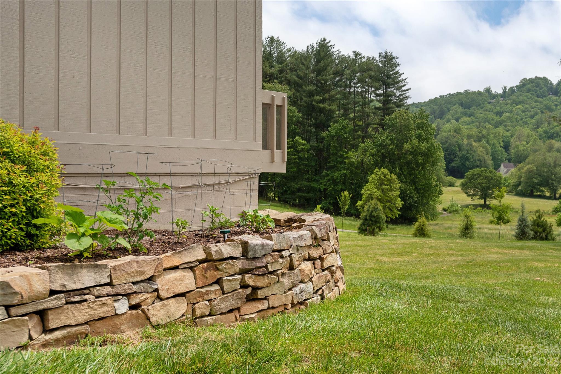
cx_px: 280
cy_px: 187
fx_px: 468
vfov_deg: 43.6
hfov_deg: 61.9
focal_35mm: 30
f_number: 7.1
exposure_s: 1/4000
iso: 320
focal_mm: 30
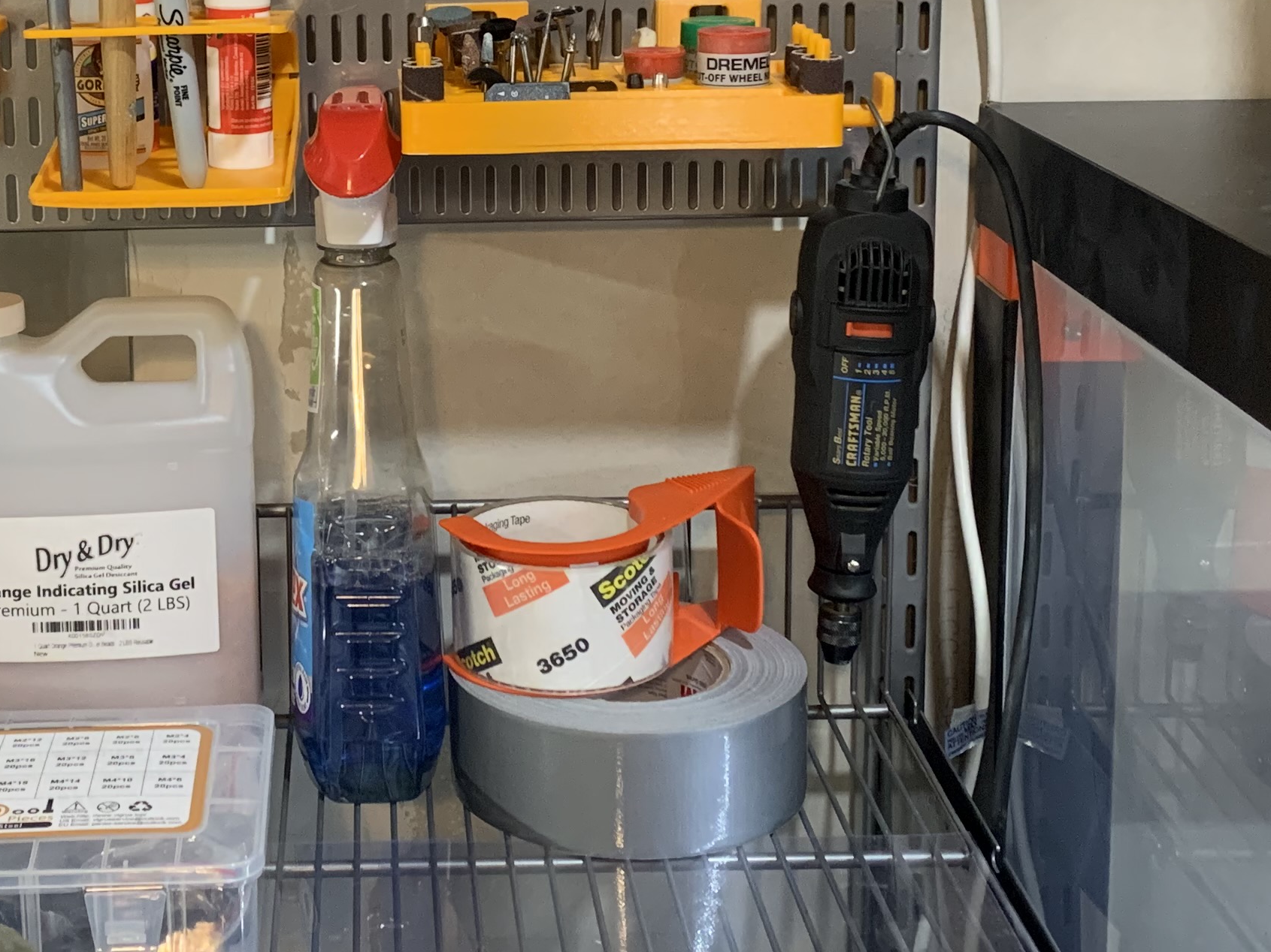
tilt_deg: -10.8
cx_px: 377
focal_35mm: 62
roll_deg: +1.6
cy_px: 213
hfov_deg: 30.8
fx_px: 2276
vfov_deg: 23.4
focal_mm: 4.25
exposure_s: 1/40
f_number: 1.8
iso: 320
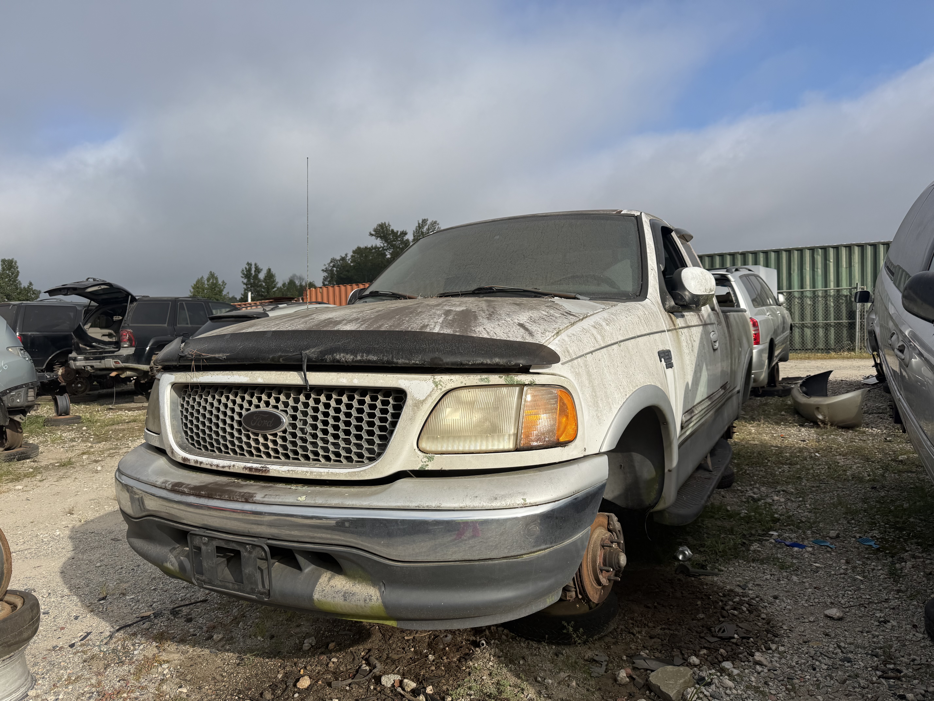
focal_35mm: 24
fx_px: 648
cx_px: 467
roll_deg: +2.5
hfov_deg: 71.6
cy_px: 350
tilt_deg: -1.6
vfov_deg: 56.8
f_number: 1.78
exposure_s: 1/5714
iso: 80
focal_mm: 6.76
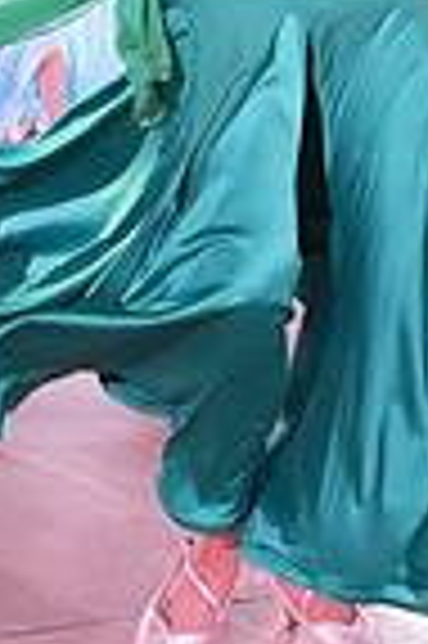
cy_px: -162
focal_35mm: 146
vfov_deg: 13.6
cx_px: 493
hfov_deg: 9.3
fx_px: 2610
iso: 6400
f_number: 5
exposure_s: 1/400
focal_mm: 36
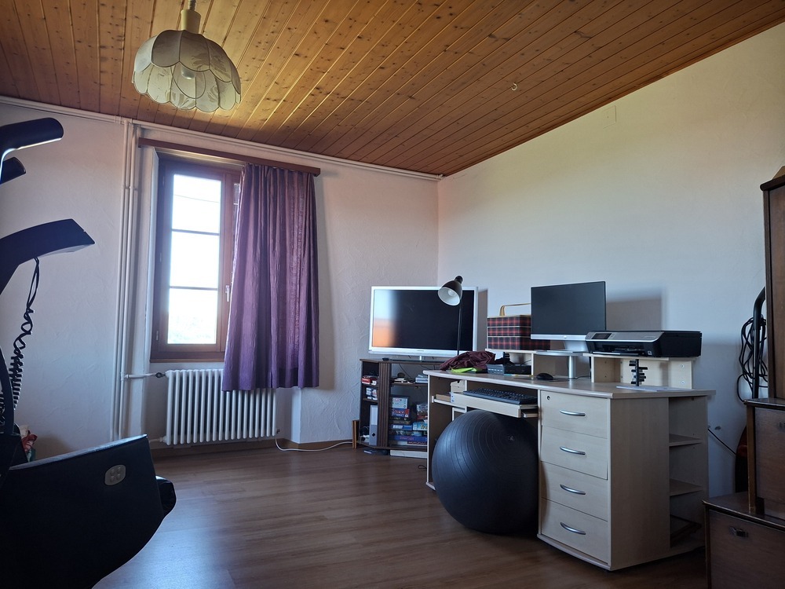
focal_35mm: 23
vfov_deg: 58.9
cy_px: 294
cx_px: 392
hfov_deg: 73.9
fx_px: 522
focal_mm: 5.54
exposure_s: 1/60
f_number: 1.8
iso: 250
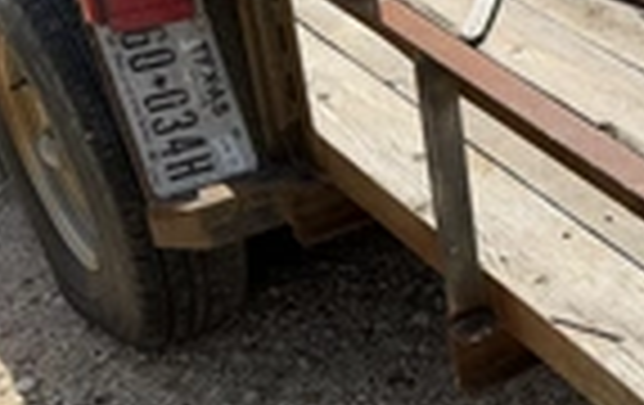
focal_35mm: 71
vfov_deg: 18.4
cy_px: 166
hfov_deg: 24.5
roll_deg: -3.1
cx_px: 878
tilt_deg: -26.1
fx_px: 1249
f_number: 1.78
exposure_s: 1/4673
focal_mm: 6.76
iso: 80
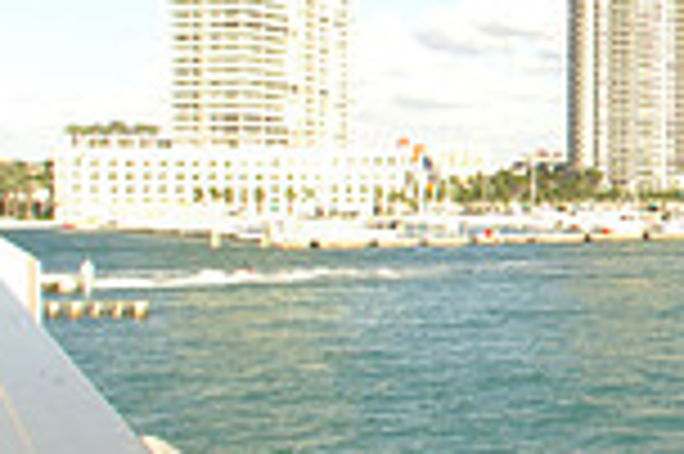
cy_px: 196
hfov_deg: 21.4
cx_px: 1022
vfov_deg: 17.0
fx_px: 1518
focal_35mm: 80
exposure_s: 1/60
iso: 100
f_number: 4
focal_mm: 14
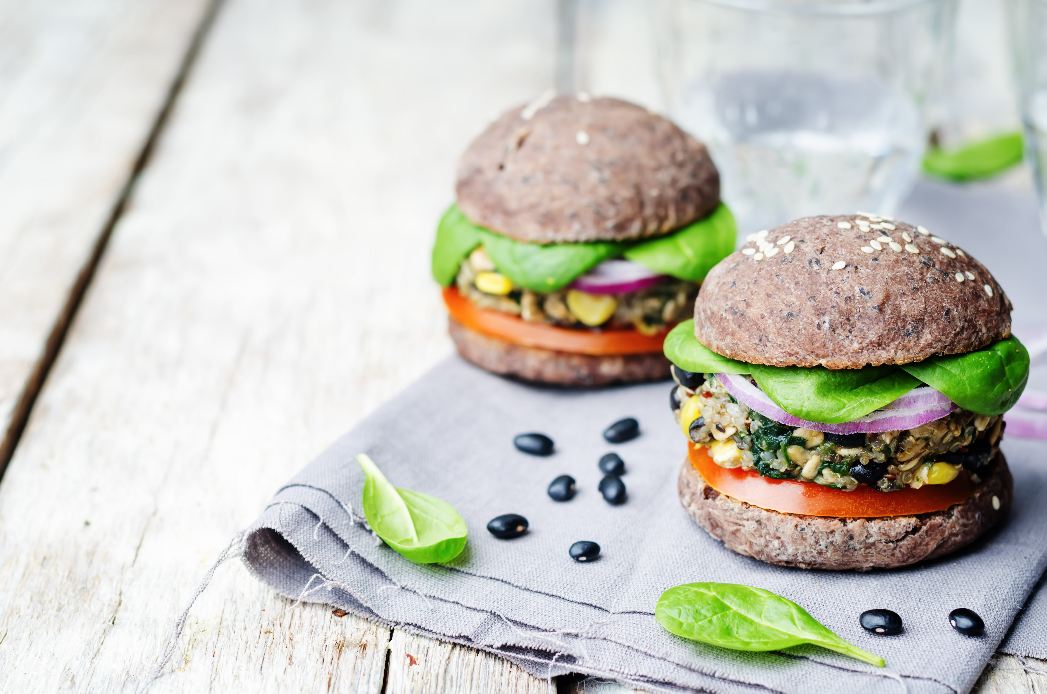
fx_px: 2177
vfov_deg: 18.1
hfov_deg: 27.0
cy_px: 347
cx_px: 524
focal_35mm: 75
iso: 100
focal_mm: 50
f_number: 4.5
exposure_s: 1/50
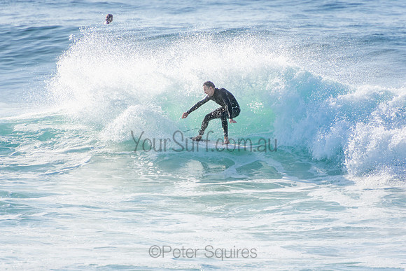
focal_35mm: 600
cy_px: 136
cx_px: 203
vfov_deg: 2.3
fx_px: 6768
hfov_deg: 3.4
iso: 250
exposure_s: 1/2000
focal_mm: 400
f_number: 5.6
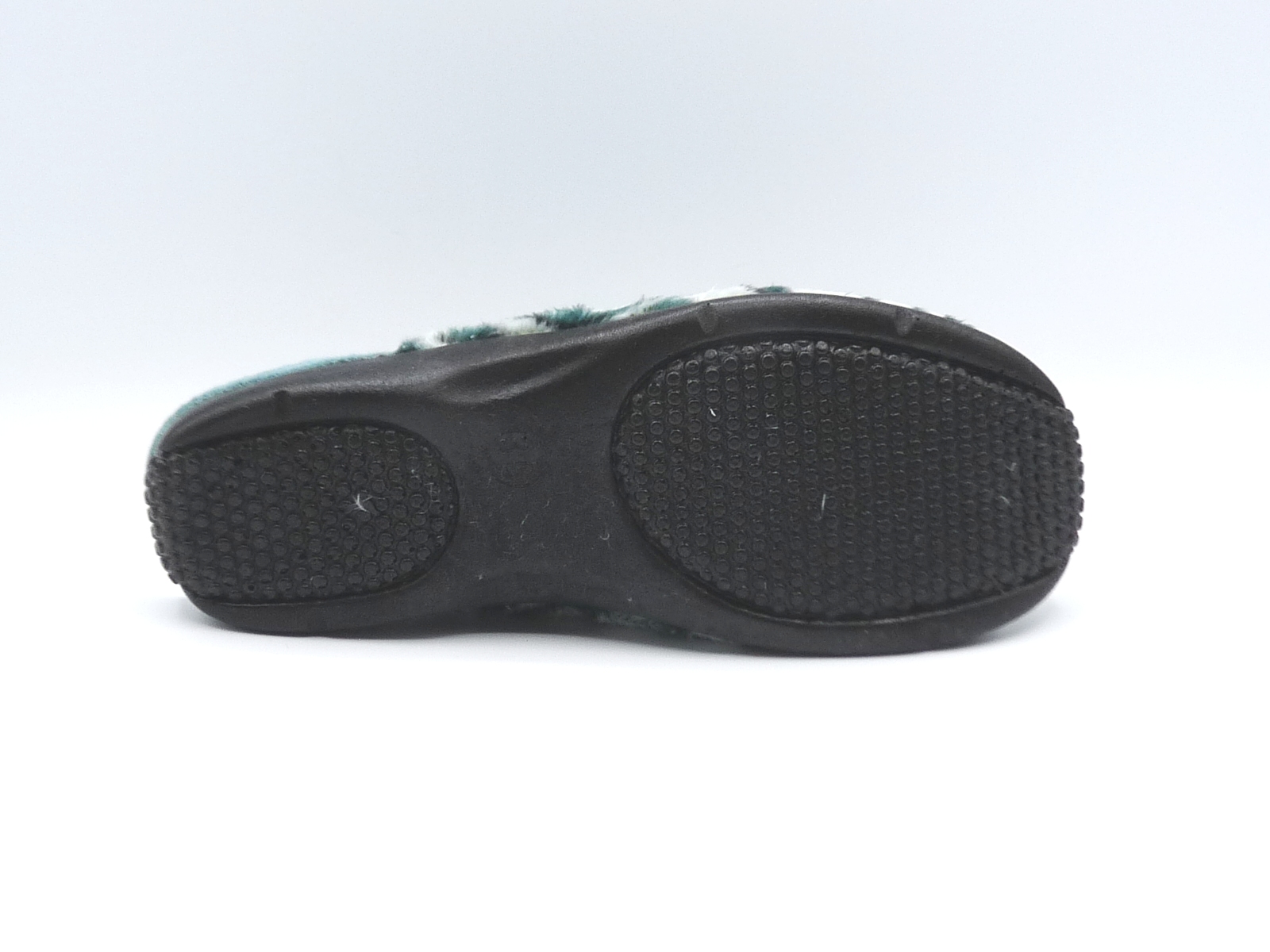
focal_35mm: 49
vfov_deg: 29.7
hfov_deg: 38.9
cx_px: 635
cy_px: 476
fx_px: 1798
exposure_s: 1/200
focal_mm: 4.8
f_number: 4
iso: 100
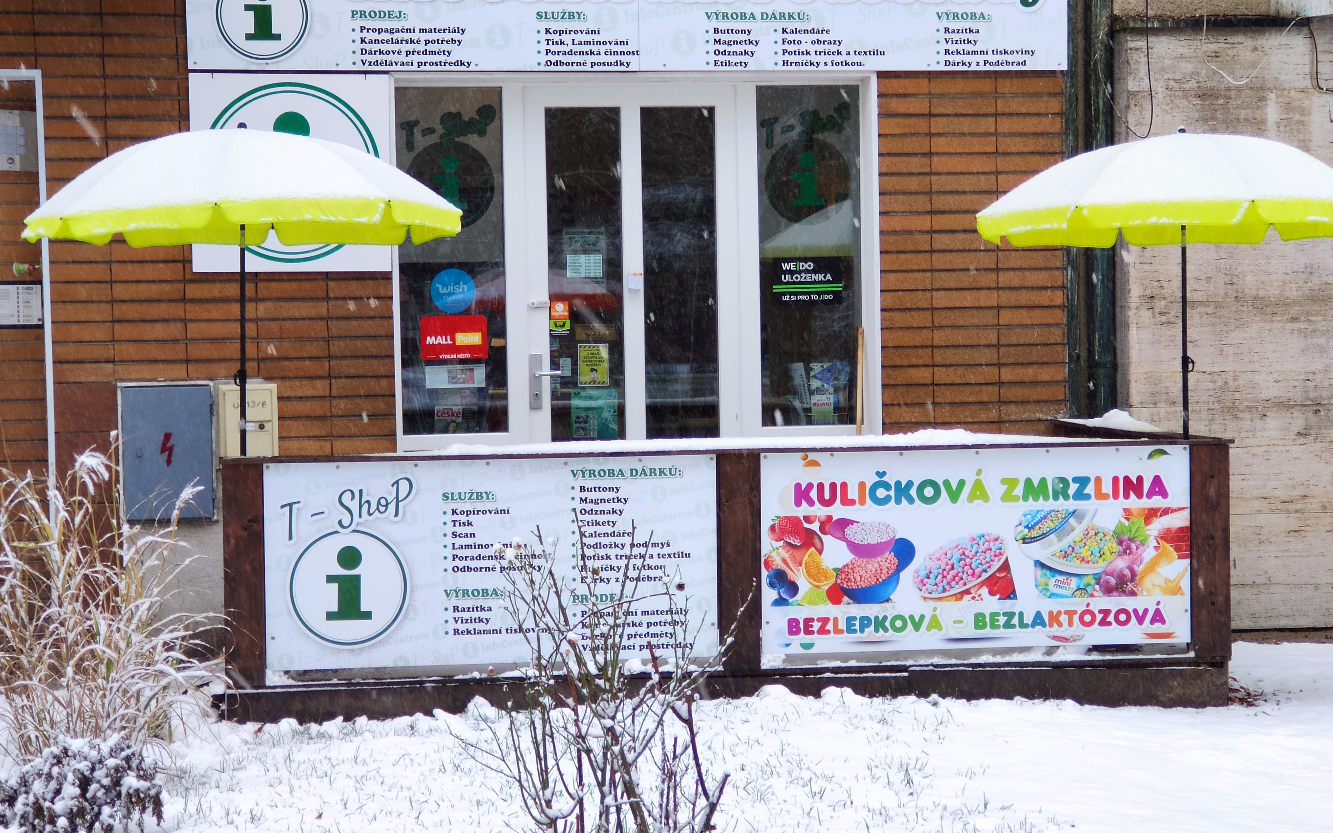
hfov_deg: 36.3
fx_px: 2034
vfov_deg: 23.1
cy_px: 411
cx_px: 663
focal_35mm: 56
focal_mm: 5.55
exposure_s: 1/138
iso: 100
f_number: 2.4
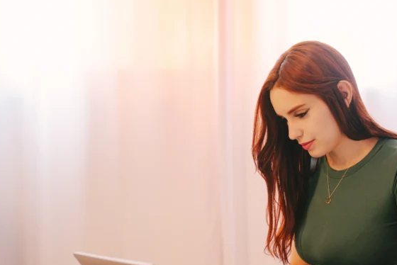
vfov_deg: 21.2
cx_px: 296
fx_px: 706
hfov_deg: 30.9
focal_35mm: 64
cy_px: 182
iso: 500
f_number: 1.8
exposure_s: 1/200
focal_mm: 35
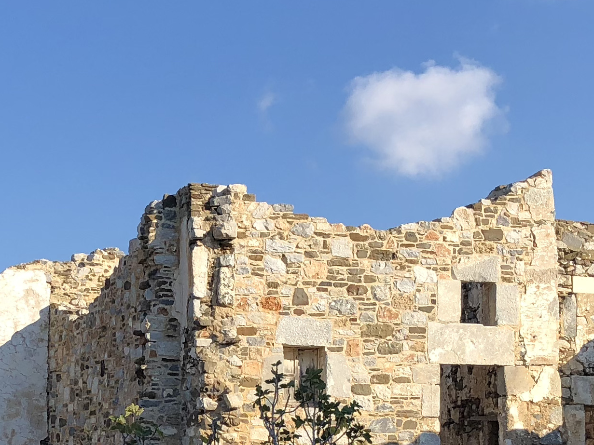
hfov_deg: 21.2
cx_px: 88
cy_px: 457
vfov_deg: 15.9
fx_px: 1561
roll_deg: +0.8
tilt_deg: +3.1
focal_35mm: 91
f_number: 1.8
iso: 20
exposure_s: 1/1499
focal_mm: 4
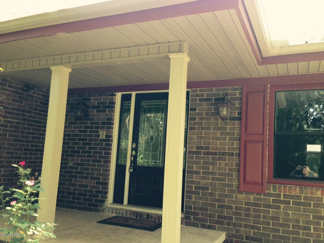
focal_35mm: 33
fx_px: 309
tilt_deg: +5.3
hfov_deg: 55.4
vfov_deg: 42.9
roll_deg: -4.2
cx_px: 162
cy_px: 122
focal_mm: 4.12
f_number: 2.4
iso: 80
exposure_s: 1/120
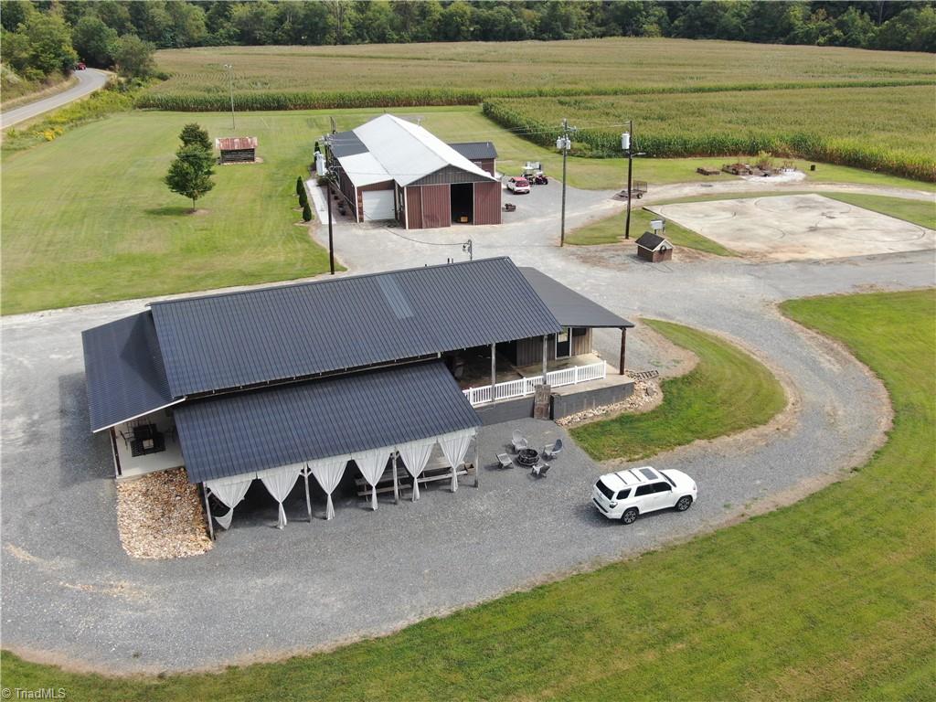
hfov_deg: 54.0
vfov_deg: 41.8
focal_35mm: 34
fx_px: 919
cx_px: 468
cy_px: 351
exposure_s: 1/500
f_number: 3.2
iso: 100
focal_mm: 5.82
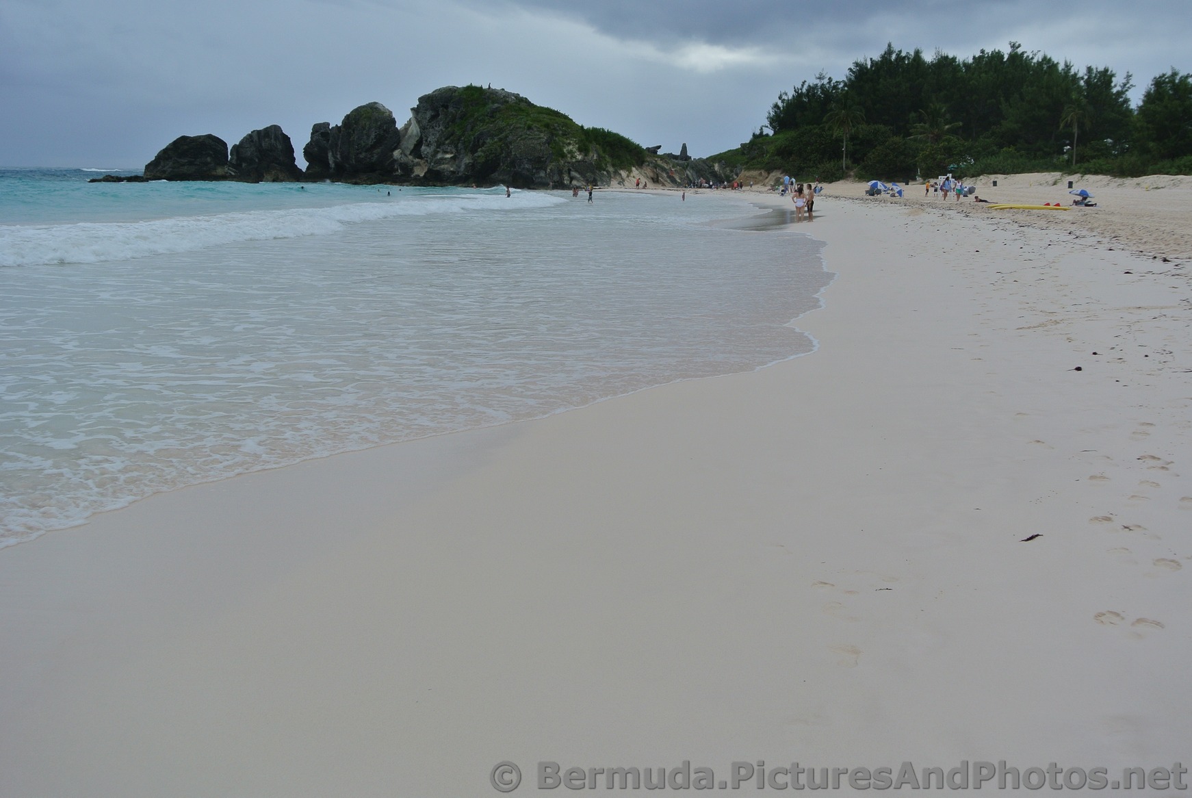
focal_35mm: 39
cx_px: 596
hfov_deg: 49.5
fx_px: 1293
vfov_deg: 34.3
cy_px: 399
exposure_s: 1/640
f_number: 4.5
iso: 100
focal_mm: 14.5
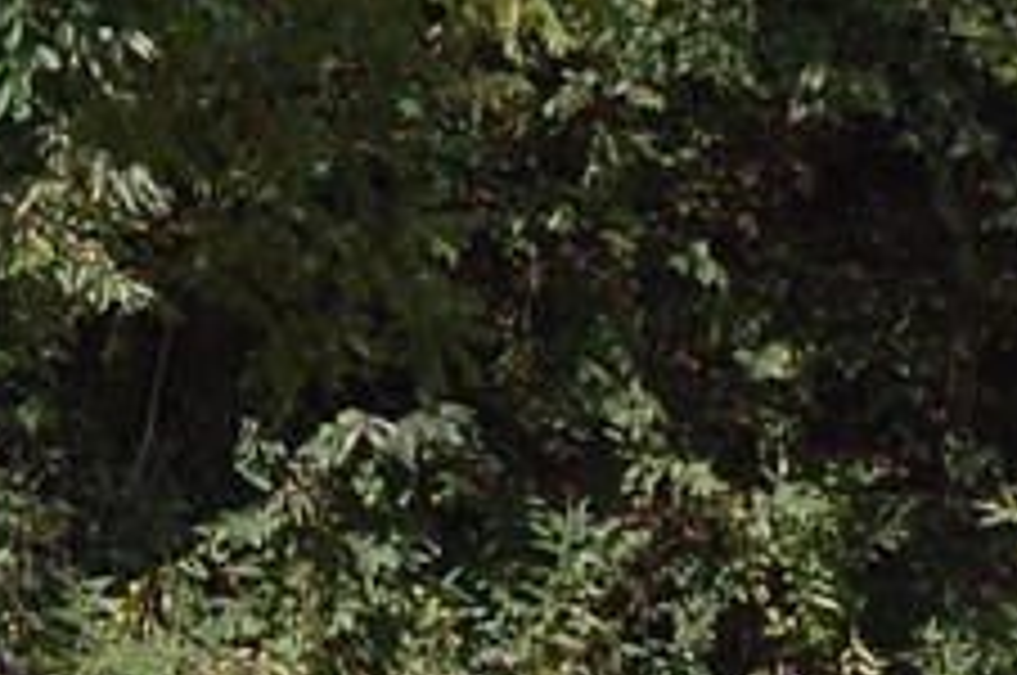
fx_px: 20311
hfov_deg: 2.9
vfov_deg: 1.9
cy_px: 1328
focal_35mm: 720
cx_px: 583
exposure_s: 1/640
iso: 200
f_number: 6.3
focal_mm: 100
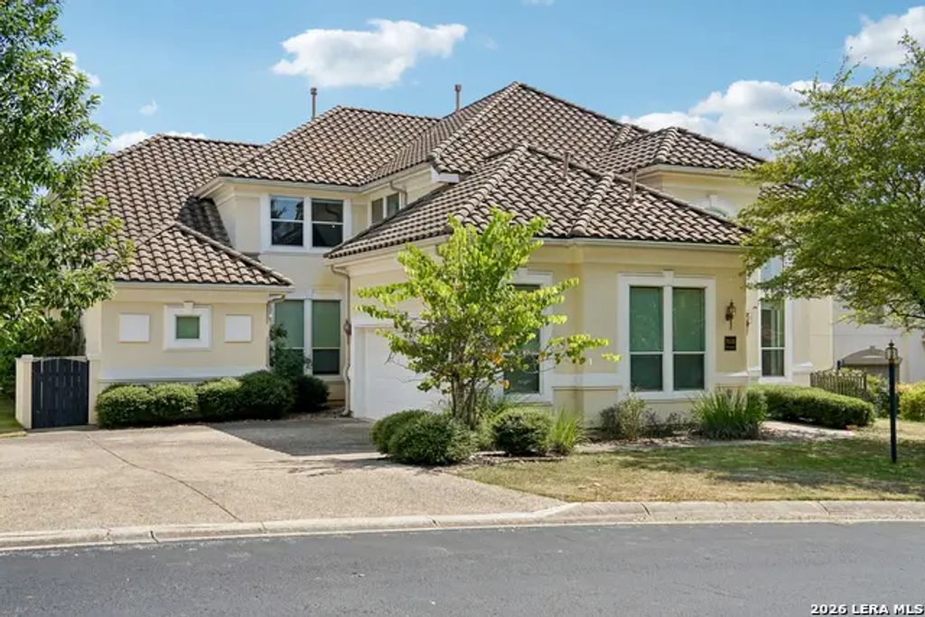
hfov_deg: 57.2
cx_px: 462
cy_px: 308
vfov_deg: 40.0
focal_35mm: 33
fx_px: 848
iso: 200
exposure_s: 1/250
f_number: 9
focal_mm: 33
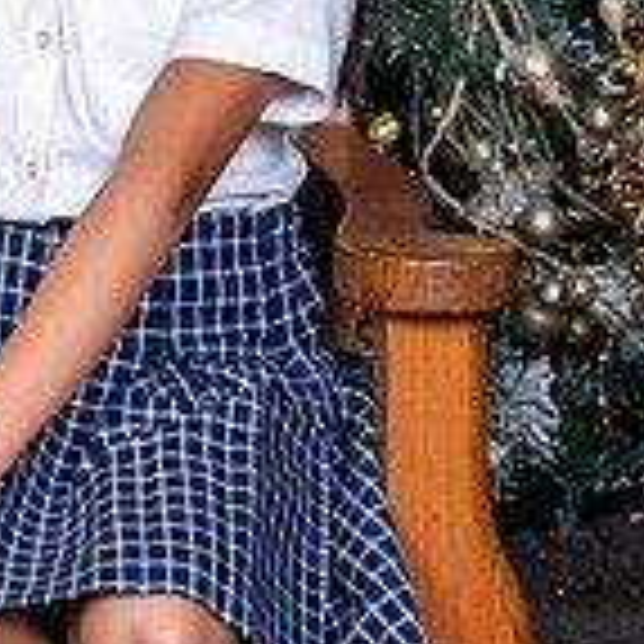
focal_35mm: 292
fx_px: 6146
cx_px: -635
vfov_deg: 6.0
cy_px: -117
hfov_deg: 5.9
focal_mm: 85
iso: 400
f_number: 8
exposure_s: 1/125
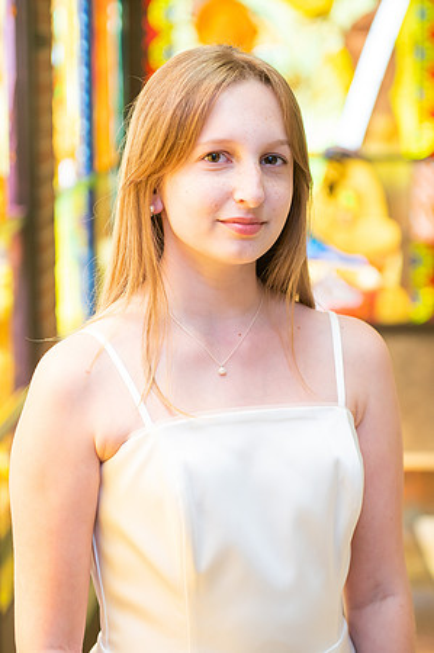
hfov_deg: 12.2
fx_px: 2025
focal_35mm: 112
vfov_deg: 18.3
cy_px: 308
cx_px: 247
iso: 800
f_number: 3.2
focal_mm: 70
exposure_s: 1/160
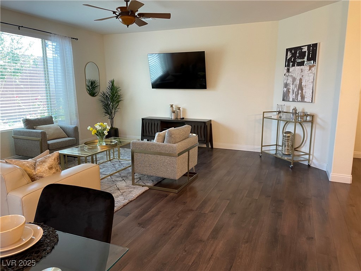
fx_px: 271
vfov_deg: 53.1
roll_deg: +0.0
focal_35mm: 26
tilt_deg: -11.0
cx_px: 180
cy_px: 136
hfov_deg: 67.3
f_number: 1.6
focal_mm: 4.2
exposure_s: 1/60
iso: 125
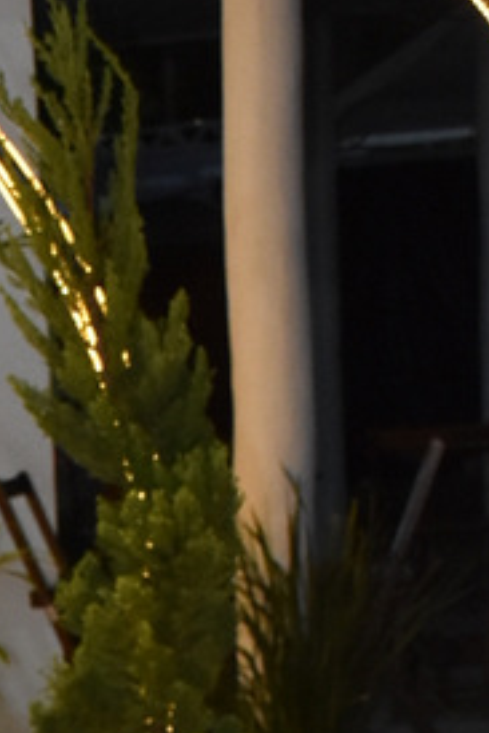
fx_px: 4049
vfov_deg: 9.8
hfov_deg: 6.6
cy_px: 1273
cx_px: -620
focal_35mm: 199
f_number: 5.6
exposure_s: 1/200
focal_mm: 26
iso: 1600
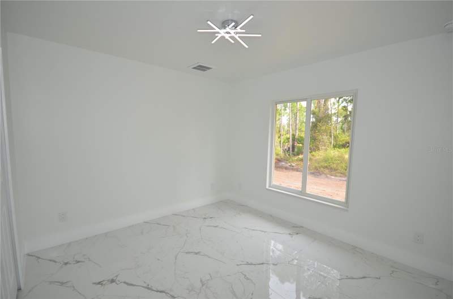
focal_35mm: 16
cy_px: 150
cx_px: 226
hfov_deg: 95.1
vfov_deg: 71.8
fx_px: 207
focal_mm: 11
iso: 200
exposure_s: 1/125
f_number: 5.6
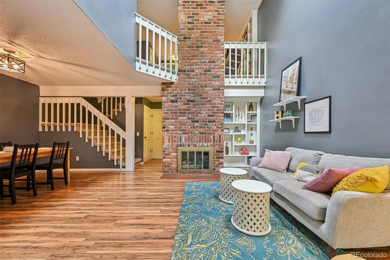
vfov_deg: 81.2
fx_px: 152
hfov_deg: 104.3
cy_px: 130
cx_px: 195
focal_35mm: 14
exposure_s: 1/6
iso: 400
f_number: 9
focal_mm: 14
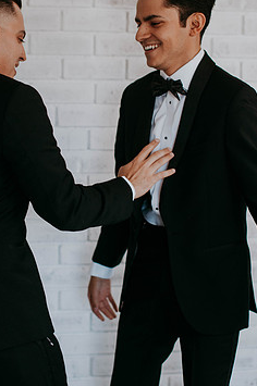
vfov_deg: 21.5
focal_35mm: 95
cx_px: 96
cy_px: 170
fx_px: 1019
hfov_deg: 14.4
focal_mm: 50
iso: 250
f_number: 1.8
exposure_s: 1/200
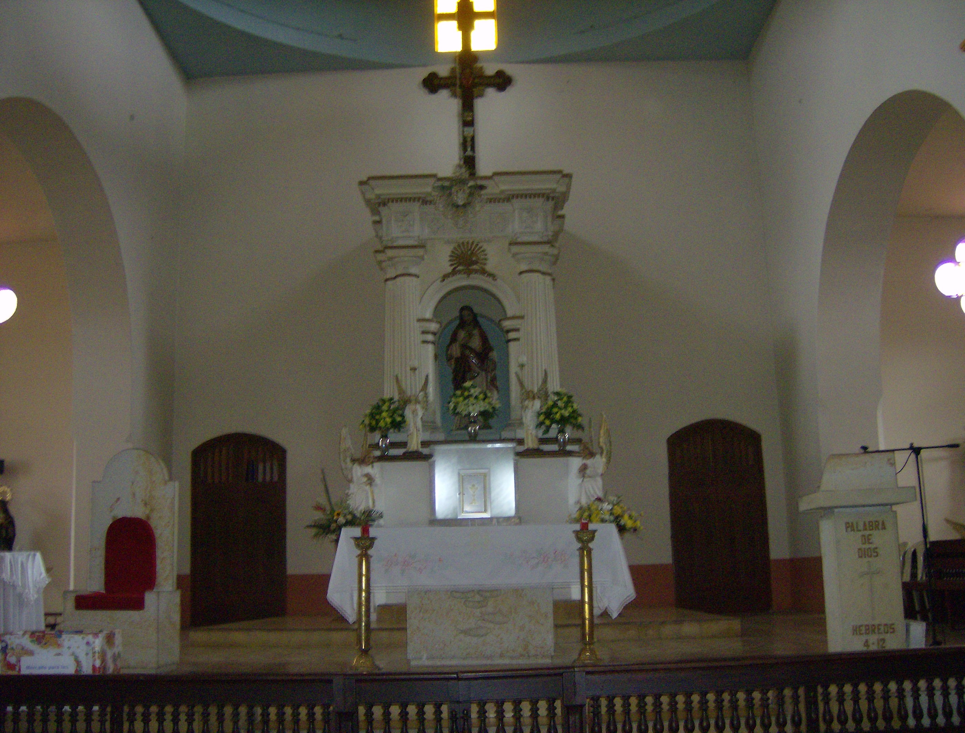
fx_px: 1008
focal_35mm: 36
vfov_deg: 40.0
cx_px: 482
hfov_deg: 51.1
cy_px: 366
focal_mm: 6
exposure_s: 1/60
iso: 200
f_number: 2.8
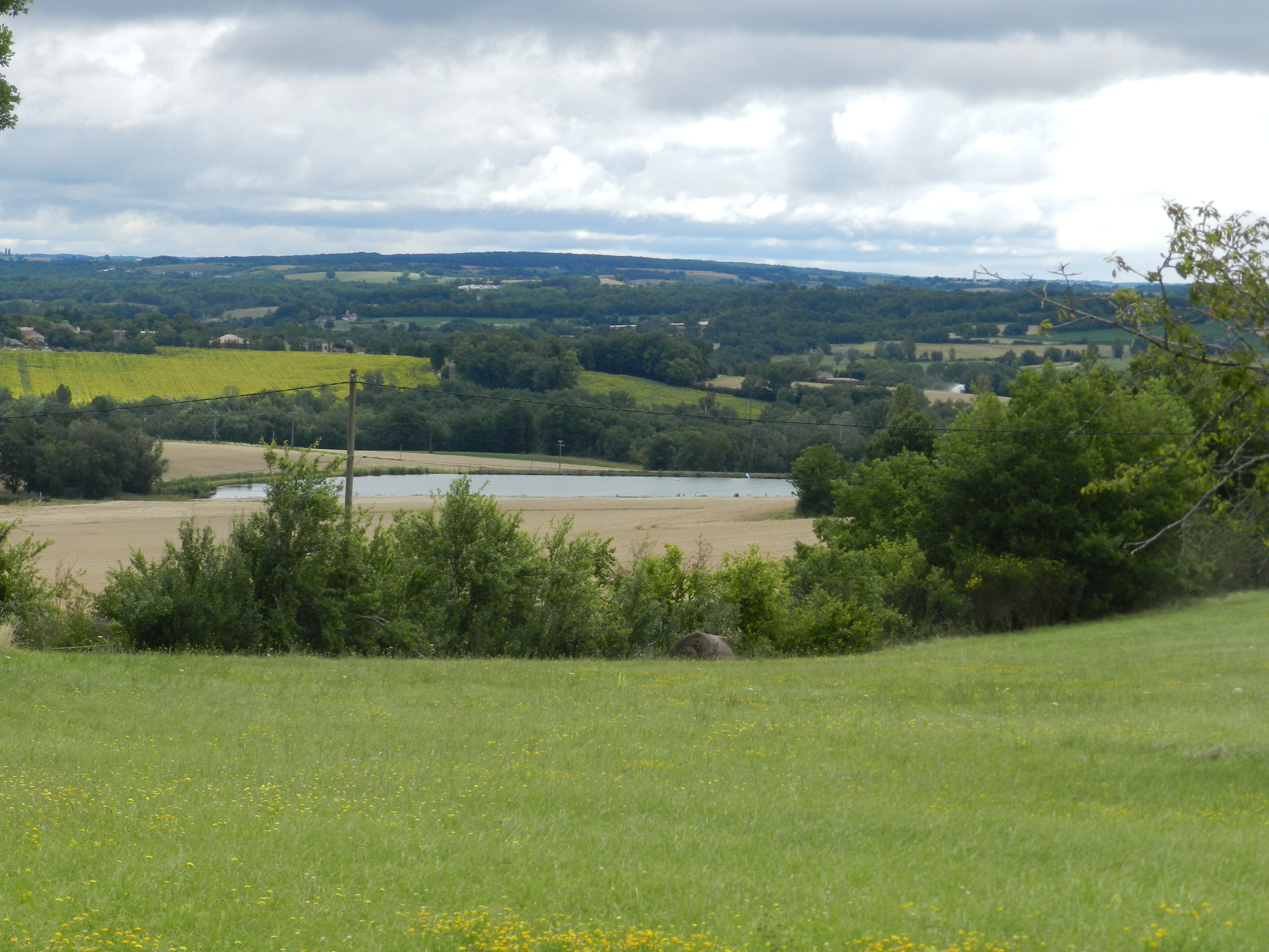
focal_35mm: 115
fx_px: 4216
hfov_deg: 17.1
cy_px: 476
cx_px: 634
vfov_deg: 12.9
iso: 160
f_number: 5
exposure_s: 1/500
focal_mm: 20.5
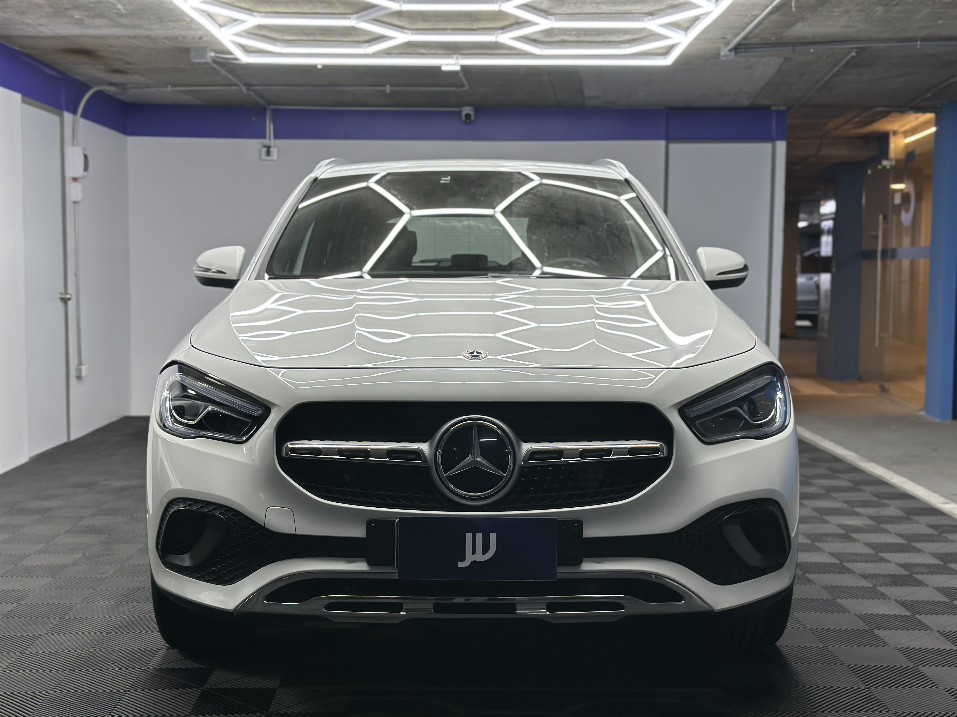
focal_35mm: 48
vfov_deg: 30.3
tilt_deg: -3.8
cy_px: 358
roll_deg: +0.3
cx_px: 478
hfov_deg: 39.7
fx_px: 1327
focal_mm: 6.86
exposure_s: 1/100
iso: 64
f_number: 1.78
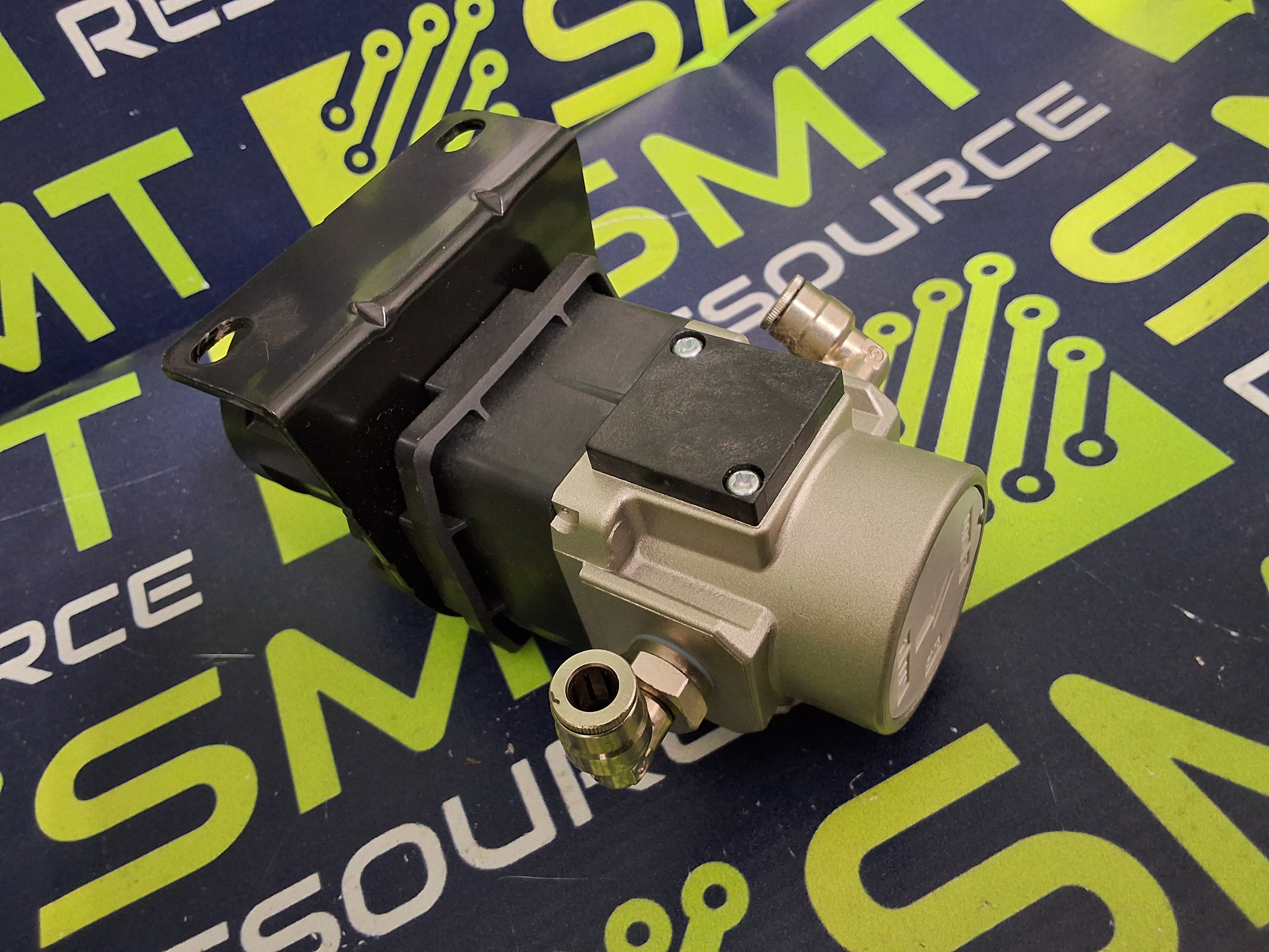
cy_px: 476
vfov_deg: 49.7
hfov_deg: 63.4
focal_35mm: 28
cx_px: 634
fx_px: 1026
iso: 250
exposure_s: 1/24
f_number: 1.9
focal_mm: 2.91
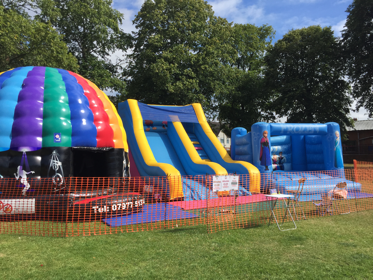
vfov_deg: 48.2
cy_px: 140
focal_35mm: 29
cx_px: 186
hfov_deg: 61.7
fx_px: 312
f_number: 2.2
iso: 32
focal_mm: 4.15
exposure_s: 1/1799
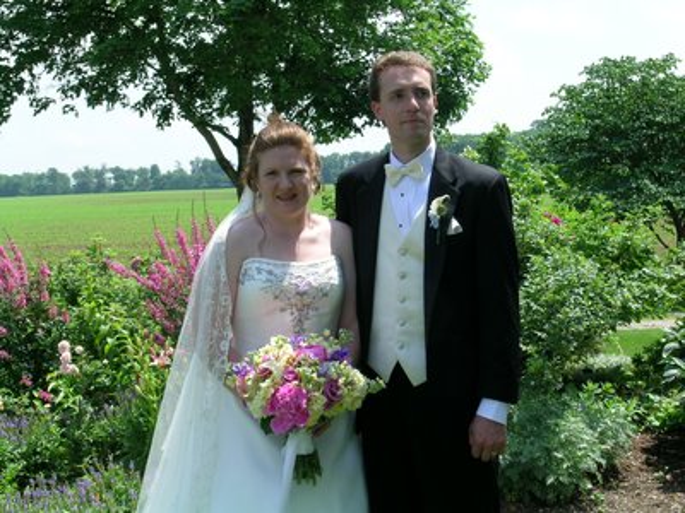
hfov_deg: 17.7
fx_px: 2197
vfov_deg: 13.3
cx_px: 342
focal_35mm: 111
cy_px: 256
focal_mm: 11.1
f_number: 7
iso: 50
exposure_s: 1/158
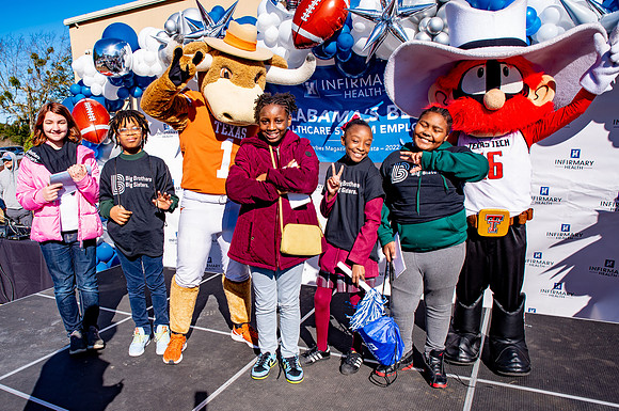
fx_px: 1099
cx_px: 260
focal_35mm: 64
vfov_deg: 21.2
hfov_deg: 31.4
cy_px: 240
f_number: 6.3
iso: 100
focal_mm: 55
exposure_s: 1/250
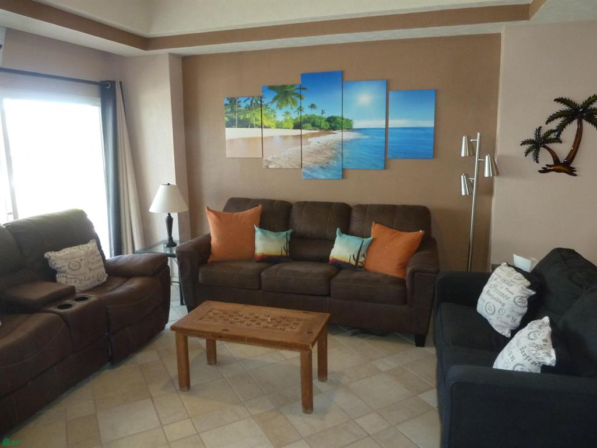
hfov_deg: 69.4
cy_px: 224
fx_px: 431
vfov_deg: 54.9
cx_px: 298
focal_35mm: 25
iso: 250
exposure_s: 1/30
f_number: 3.3
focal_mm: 4.1
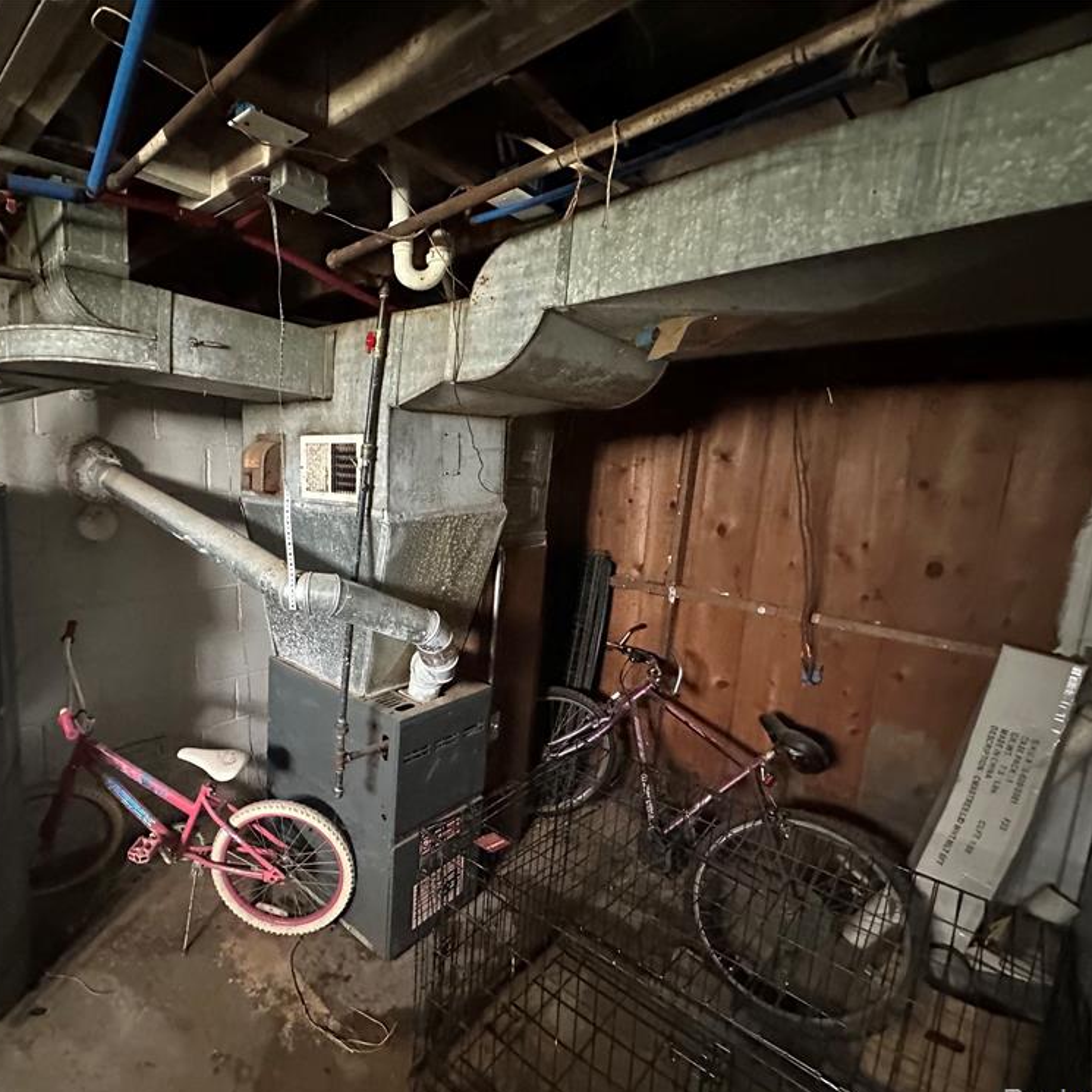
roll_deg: -3.8
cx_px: 402
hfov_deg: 82.2
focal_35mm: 17
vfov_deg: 83.9
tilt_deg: -8.6
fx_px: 607
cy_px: 561
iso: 1600
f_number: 2.2
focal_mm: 2.22
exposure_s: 1/35
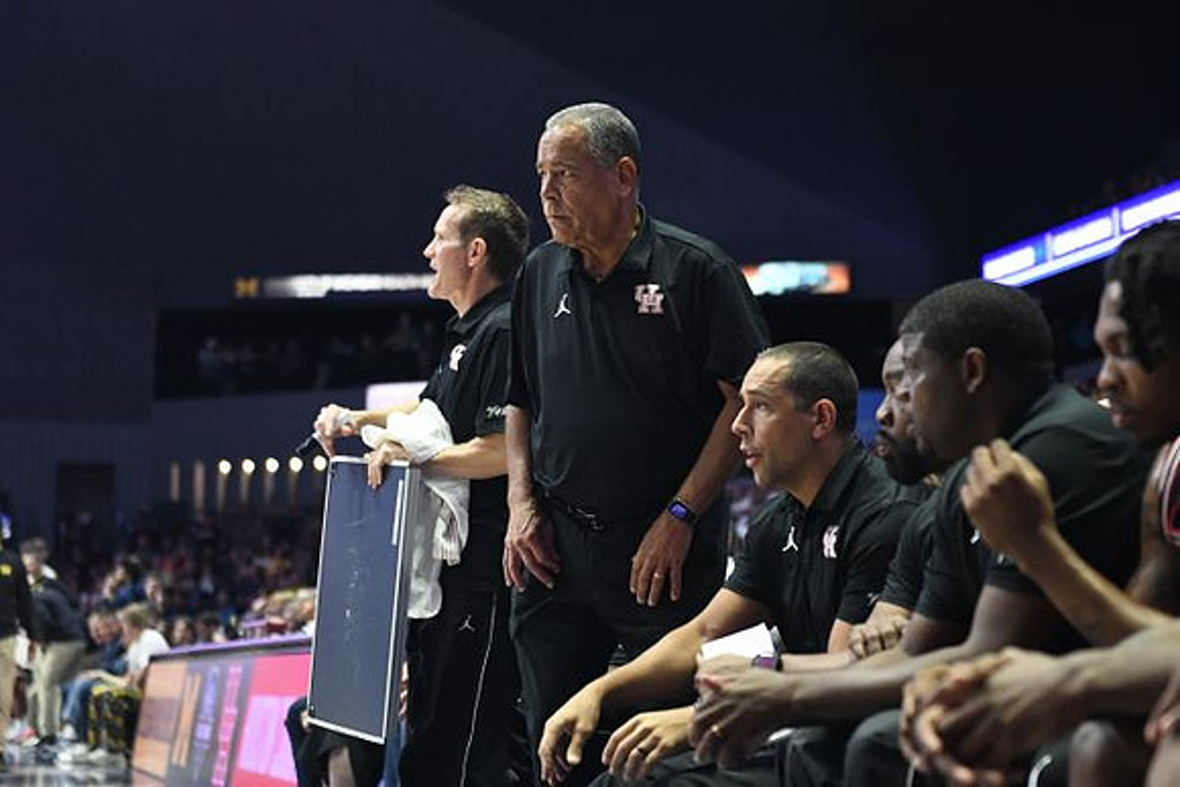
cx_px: 590
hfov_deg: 24.2
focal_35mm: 84
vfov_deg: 16.3
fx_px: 2754
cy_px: 394
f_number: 2.8
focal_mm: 70
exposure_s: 1/400
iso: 4000
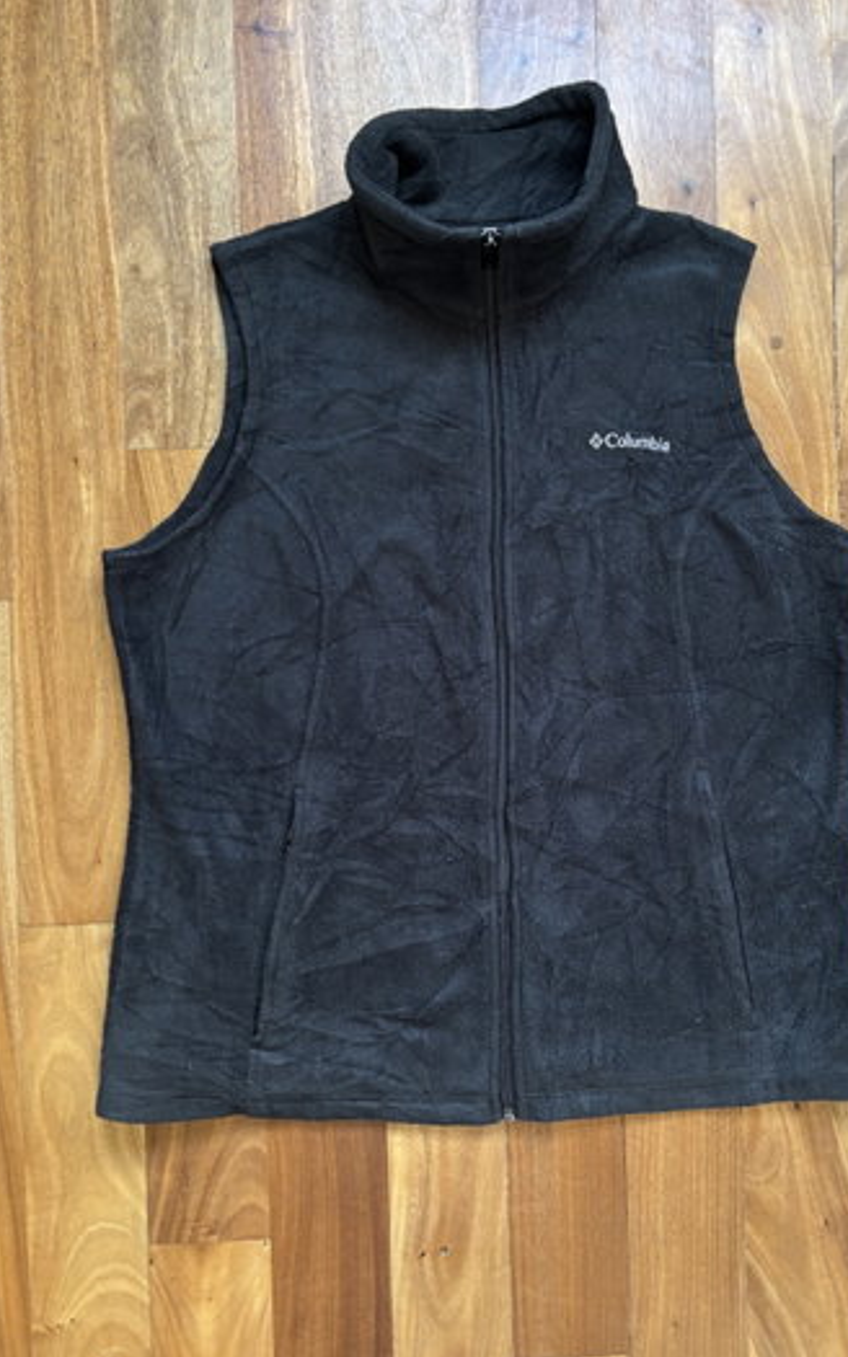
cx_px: 481
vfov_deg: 66.5
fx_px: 1036
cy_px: 684
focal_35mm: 28
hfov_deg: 44.4
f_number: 1.6
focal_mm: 5.96
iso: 125
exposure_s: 1/68
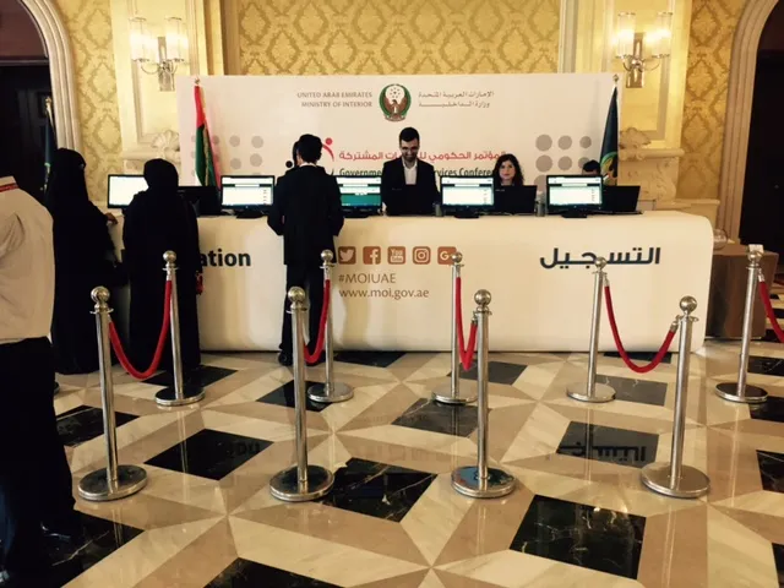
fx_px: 657
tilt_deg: -12.0
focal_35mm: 29
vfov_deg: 48.2
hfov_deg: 61.7
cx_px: 392
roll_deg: -1.4
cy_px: 294
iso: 160
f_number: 2.2
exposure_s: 1/33
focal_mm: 4.15
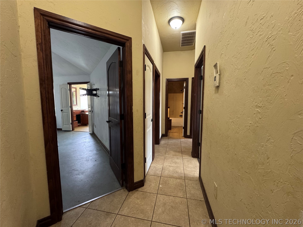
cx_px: 152
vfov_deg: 85.7
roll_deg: -0.1
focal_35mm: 14
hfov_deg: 102.1
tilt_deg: -6.1
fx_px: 123
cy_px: 114
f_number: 2.2
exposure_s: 1/60
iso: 500
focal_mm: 2.22
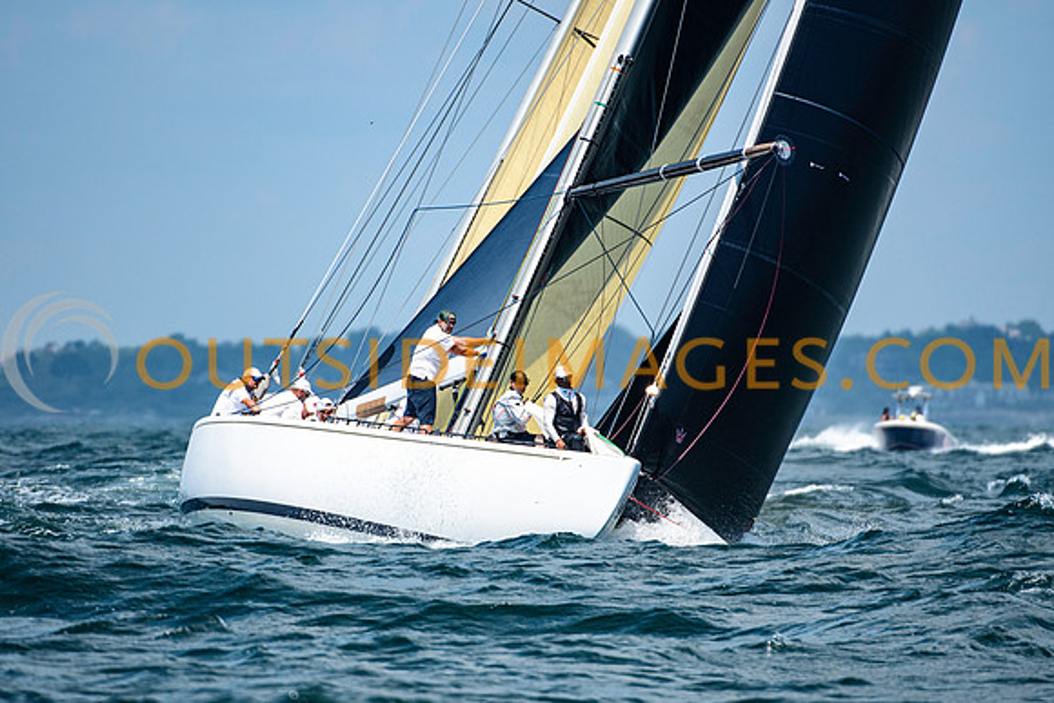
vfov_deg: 2.3
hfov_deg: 3.4
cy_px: 352
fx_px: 17886
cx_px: 527
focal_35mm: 611
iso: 400
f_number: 5
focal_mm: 400
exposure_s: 1/3200
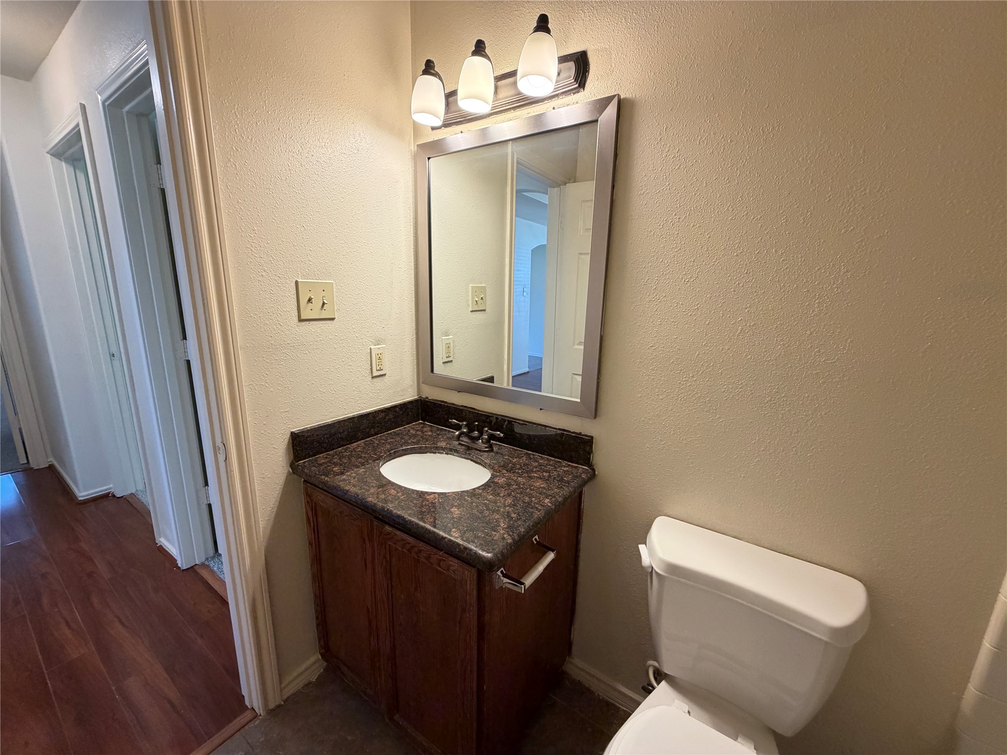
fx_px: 407
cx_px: 504
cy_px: 378
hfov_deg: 102.1
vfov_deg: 85.7
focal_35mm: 14
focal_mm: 2.22
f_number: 2.2
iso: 400
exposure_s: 1/60
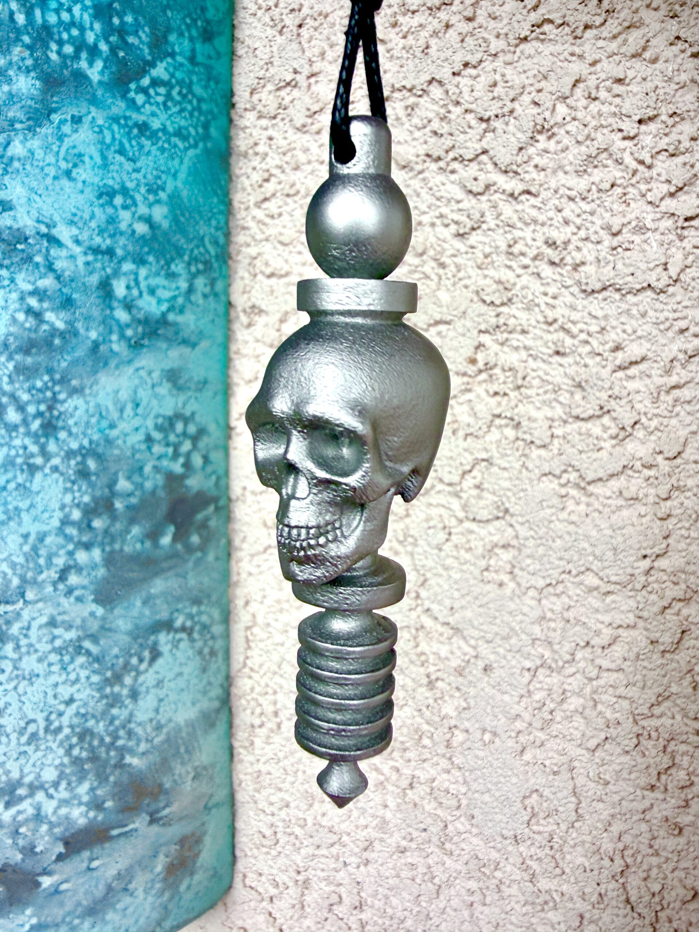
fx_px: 700
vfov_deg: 67.3
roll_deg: -0.8
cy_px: 466
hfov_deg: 53.1
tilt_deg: -5.4
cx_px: 350
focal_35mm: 26
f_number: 2.2
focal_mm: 2.22
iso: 100
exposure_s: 1/121
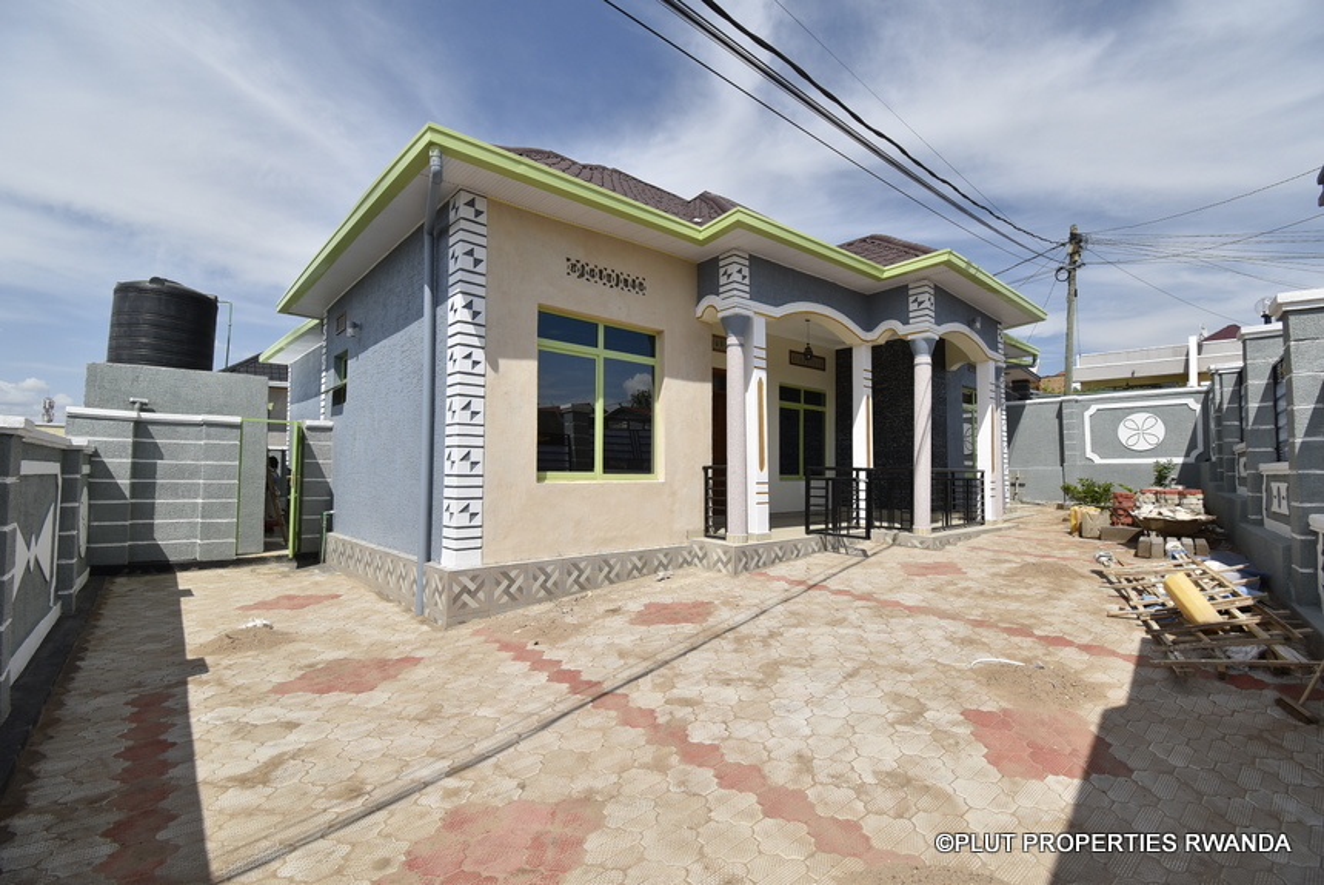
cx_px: 662
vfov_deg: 77.4
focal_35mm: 15
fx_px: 552
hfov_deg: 100.3
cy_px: 442
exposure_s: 1/400
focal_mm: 10
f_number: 8
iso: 100
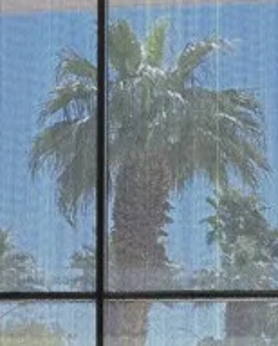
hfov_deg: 12.3
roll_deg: +0.0
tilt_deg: +5.9
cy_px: 288
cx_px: 90
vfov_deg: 15.3
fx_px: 1284
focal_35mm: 125
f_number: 1.78
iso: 80
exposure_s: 1/757
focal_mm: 6.76
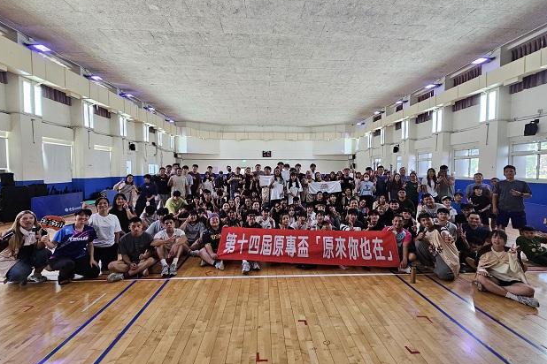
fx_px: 213
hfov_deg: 104.2
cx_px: 277
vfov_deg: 81.2
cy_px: 185
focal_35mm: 14
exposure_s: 1/60
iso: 250
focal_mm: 2.2
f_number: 2.2
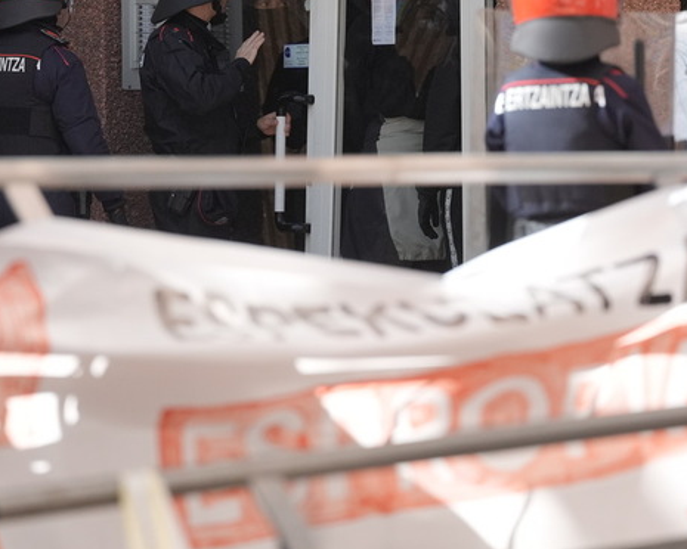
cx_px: 350
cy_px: 92
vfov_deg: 4.1
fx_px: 7686
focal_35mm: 378
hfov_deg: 5.1
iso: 1600
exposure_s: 1/3200
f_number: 3.5
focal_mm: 200
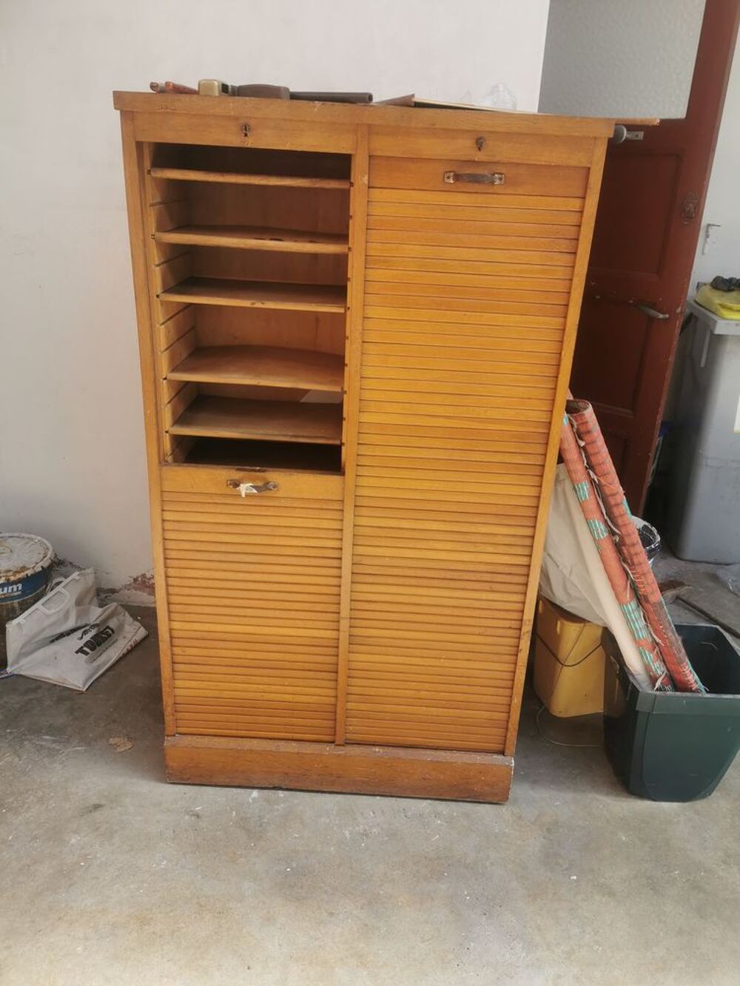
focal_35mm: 27
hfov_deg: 51.4
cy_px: 493
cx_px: 370
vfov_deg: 65.3
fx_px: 769
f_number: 1.6
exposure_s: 1/311
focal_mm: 5.56
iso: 50
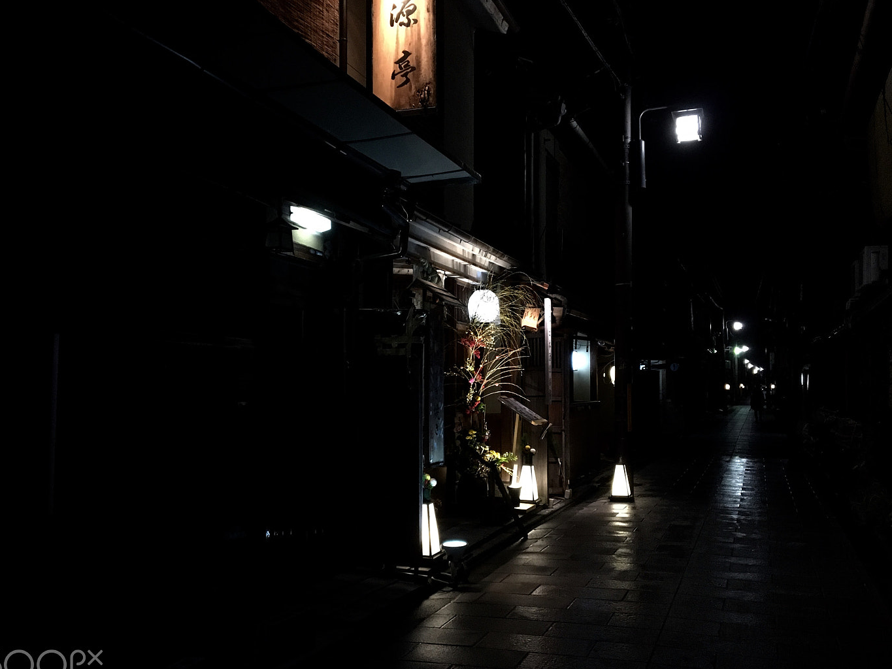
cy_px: 359
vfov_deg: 41.8
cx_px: 463
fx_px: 876
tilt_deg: +1.7
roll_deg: -0.6
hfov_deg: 53.9
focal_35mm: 34
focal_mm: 4.15
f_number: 2.2
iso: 200
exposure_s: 1/30
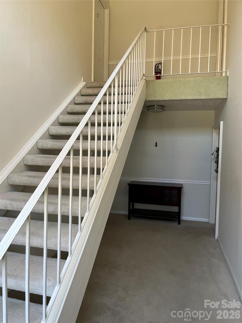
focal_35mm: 26
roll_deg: -2.0
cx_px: 121
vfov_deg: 67.3
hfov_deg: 53.1
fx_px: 242
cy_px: 162
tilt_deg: -7.0
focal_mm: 5.1
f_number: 1.6
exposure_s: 1/113
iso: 125
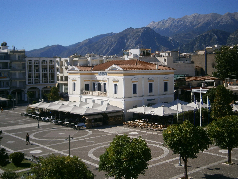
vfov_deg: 30.9
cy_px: 90
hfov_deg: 40.4
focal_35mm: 47
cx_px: 119
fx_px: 323
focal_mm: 8.3
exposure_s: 1/1600
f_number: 3.4
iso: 80
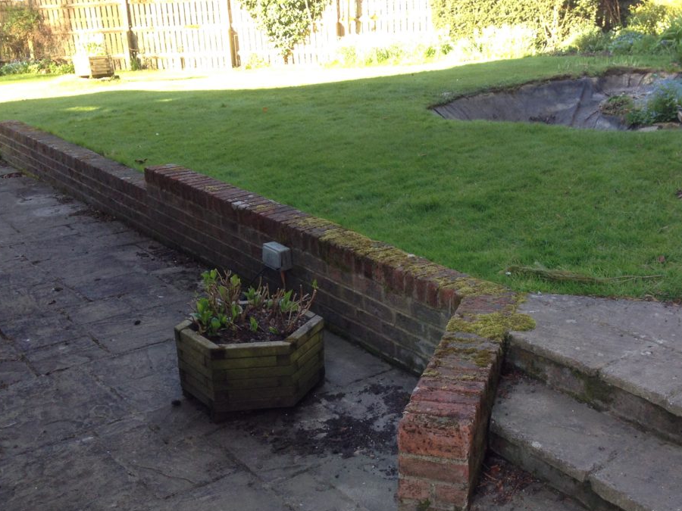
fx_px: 867
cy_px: 303
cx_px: 408
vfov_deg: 32.8
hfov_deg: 42.7
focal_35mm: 44
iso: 80
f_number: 2.4
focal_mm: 4.12
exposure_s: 1/120
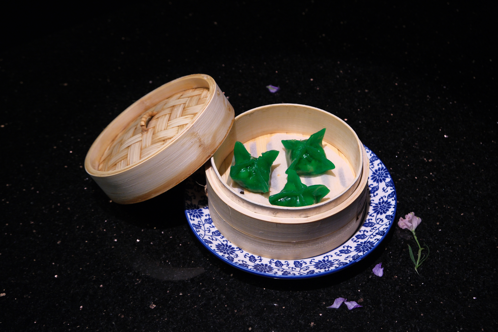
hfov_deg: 43.6
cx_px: 249
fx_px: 622
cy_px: 166
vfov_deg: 29.9
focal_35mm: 45
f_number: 5.6
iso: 1250
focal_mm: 30.2
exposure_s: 1/60
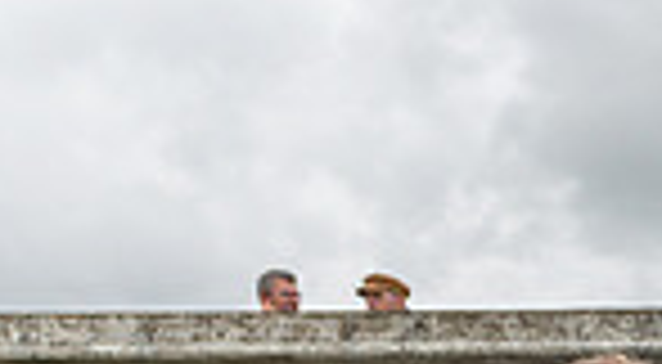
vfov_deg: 10.3
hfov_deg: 16.4
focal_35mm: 106
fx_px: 1852
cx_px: 1253
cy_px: 746
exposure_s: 1/400
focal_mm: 24
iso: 160
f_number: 3.2
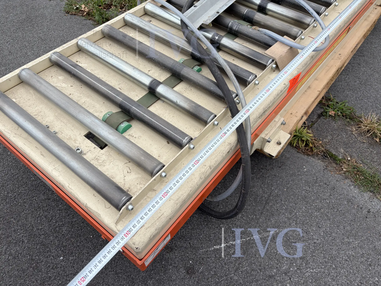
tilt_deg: -51.0
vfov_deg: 53.1
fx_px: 286
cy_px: 143
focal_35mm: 26
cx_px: 190
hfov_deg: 67.3
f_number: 1.6
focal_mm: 5.96
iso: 50
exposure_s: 1/810
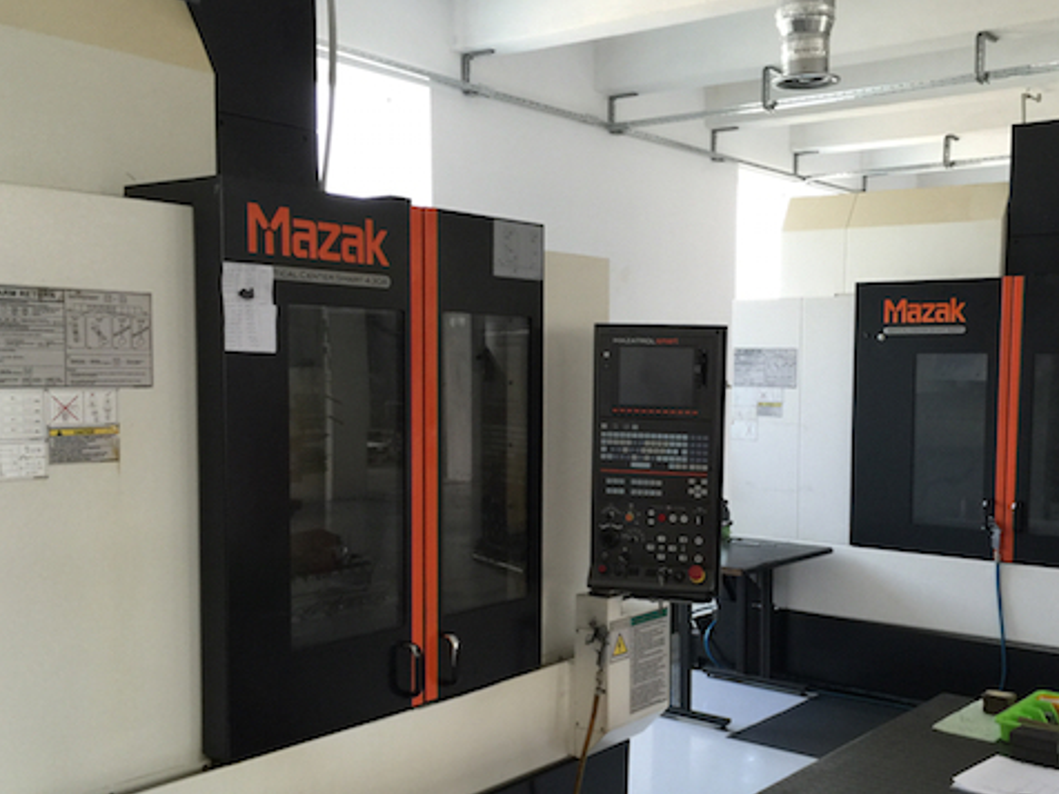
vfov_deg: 36.7
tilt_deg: -4.4
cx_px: 672
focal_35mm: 39
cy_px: 465
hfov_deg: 47.4
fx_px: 1193
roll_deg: -1.3
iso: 80
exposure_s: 1/33
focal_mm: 4.15
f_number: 2.2
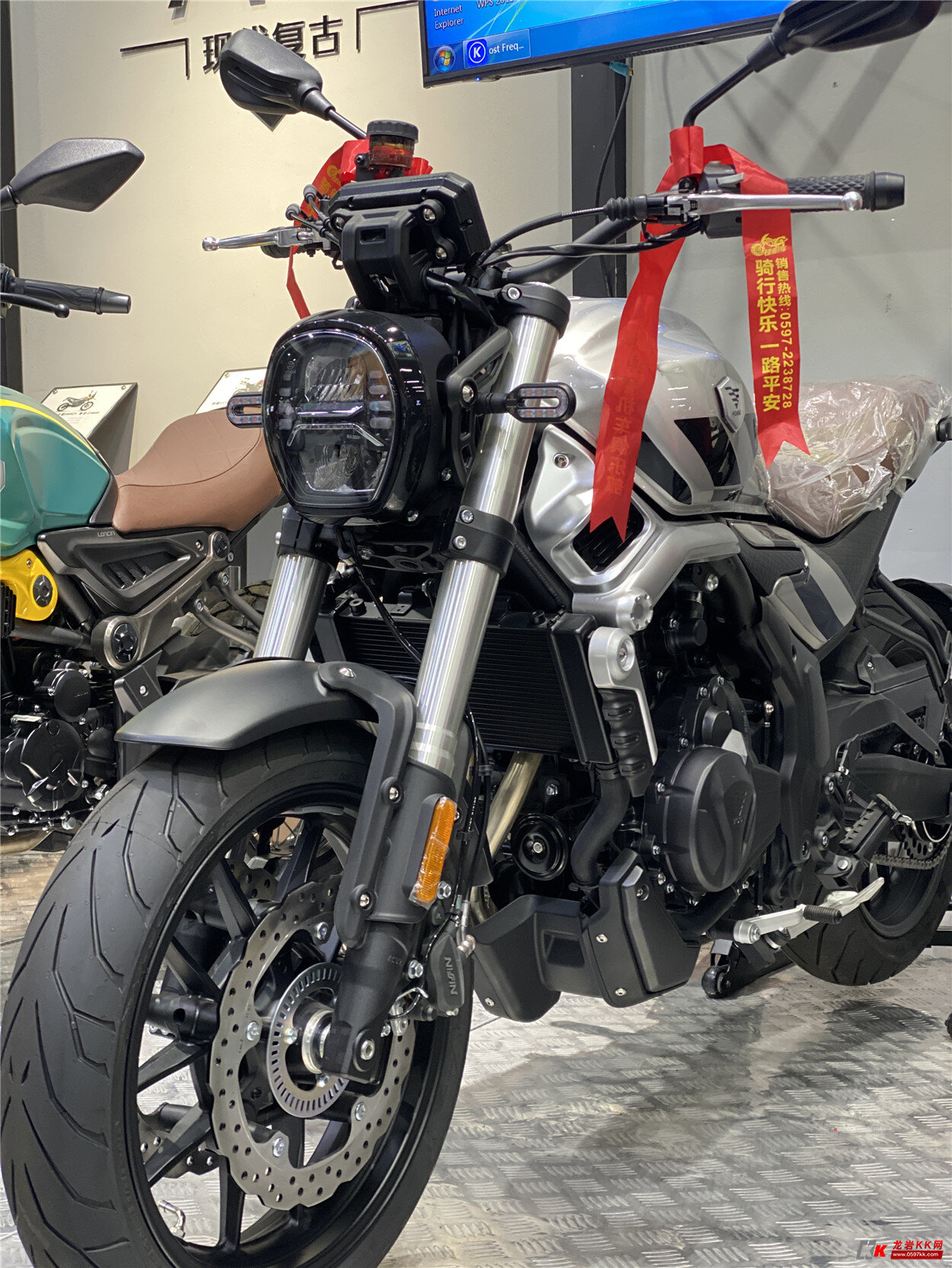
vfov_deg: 36.8
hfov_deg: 28.0
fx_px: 1906
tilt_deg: -2.9
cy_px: 634
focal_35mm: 52
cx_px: 476
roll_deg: +0.6
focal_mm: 6
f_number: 2
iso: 125
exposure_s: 1/33
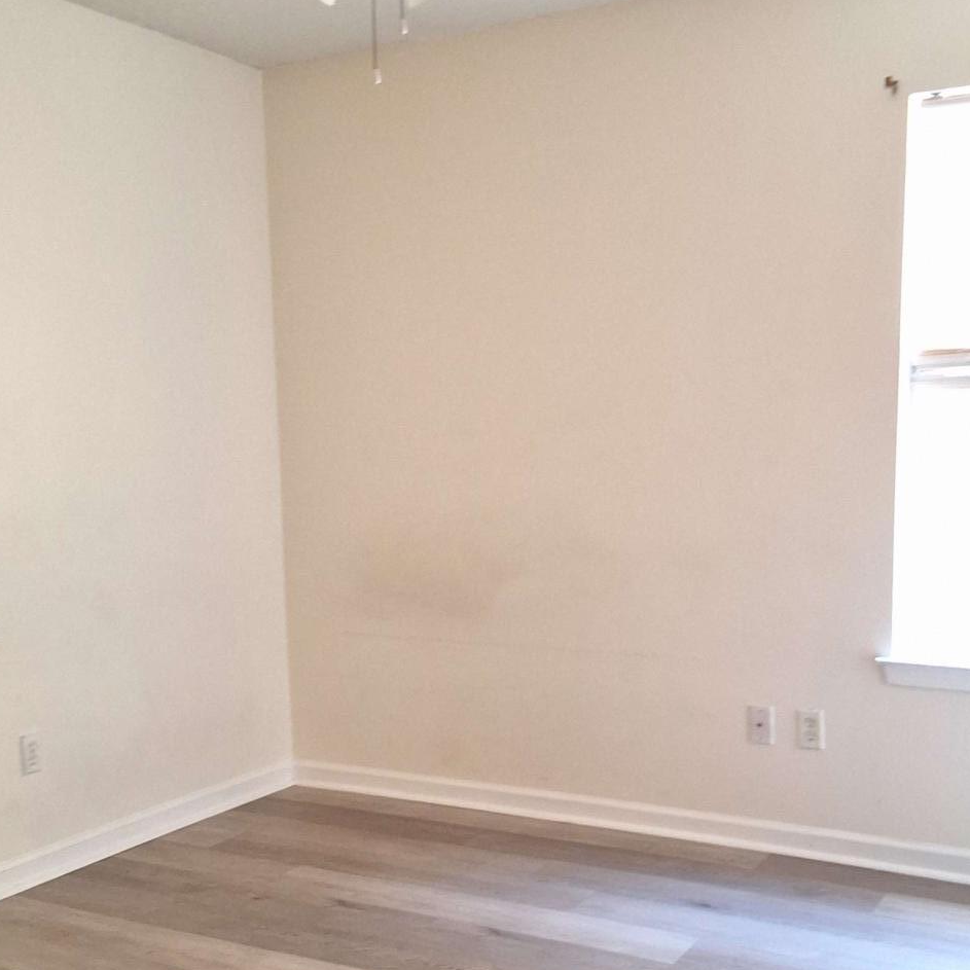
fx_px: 1332
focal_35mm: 42
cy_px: 603
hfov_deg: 40.0
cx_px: 456
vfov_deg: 39.8
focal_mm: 2.91
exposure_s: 1/20
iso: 320
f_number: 1.9
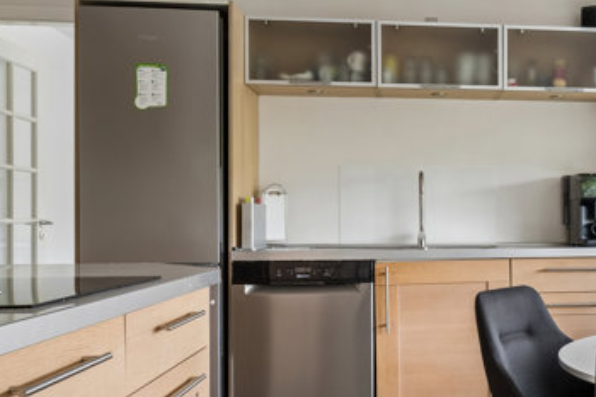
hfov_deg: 38.7
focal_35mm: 48
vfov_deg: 28.0
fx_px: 794
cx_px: 519
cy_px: 210
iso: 200
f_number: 8
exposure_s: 1/4
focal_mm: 14
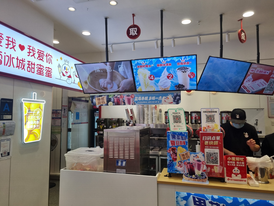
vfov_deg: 53.1
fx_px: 206
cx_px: 137
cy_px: 103
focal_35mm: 26
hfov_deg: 67.3
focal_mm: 5.4
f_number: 1.8
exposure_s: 1/253
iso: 50
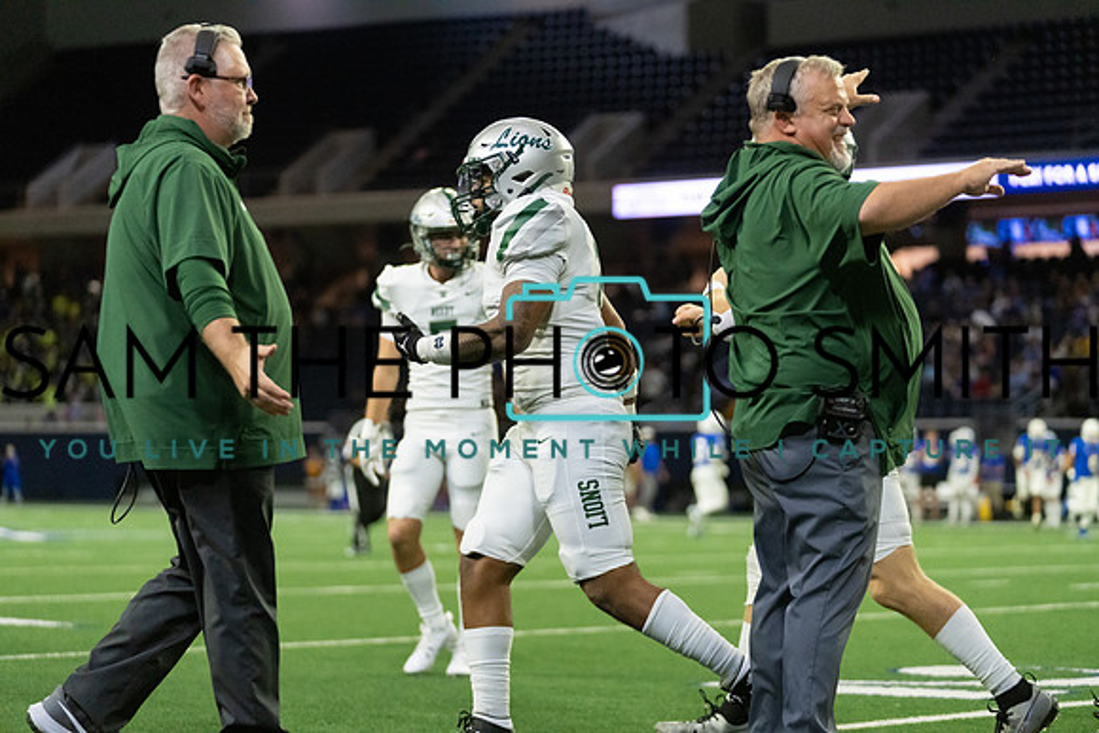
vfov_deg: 13.3
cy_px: 366
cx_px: 550
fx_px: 3145
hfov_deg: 19.8
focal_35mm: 103
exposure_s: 1/1250
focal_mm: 103
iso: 4000
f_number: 2.8
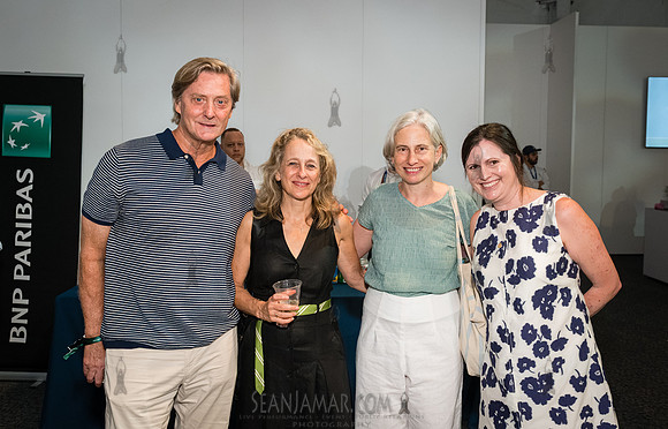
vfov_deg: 36.5
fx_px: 649
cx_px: 359
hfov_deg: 54.4
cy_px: 193
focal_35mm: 35
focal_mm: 27
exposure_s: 1/250
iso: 4000
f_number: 5.6
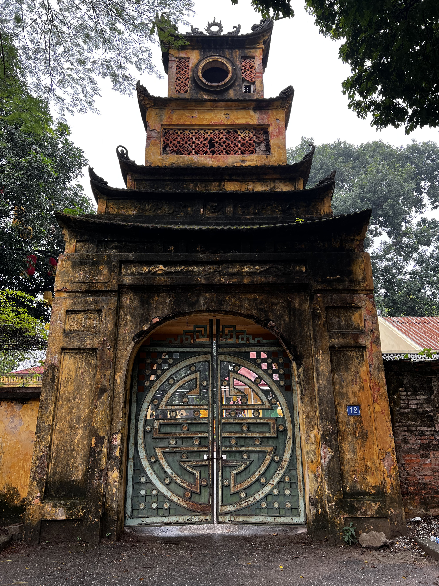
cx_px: 220
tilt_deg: +17.2
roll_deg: +0.8
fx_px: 440
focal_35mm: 26
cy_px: 293
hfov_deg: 53.1
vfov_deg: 67.3
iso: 40
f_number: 1.5
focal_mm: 5.7
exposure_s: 1/218
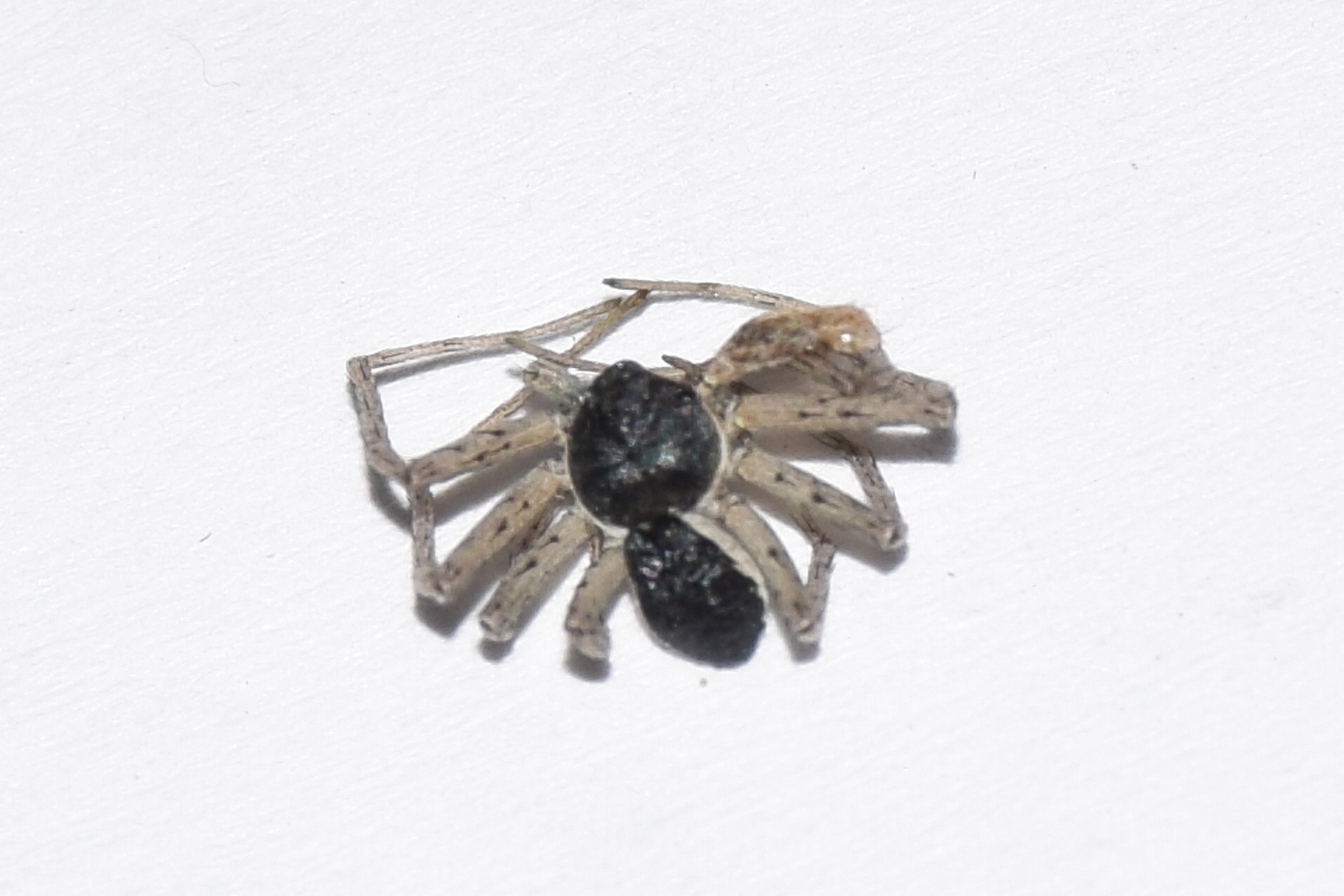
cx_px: 672
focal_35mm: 195
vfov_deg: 7.0
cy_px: 448
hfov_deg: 10.5
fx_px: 7279
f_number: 11
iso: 100
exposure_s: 1/160
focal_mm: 130
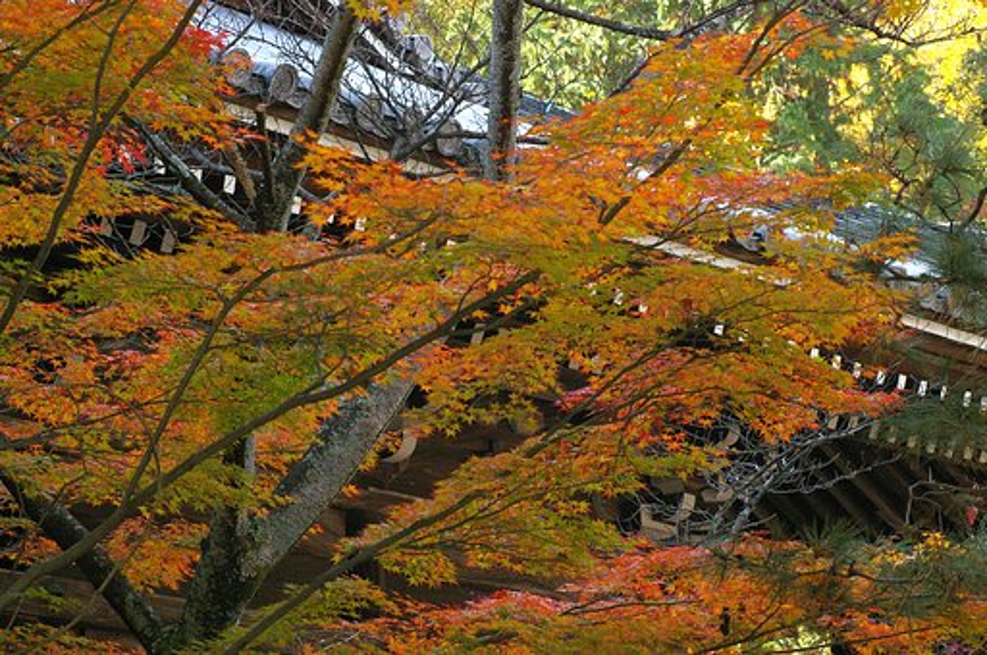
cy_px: 328
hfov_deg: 15.2
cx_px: 494
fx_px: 3697
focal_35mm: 135
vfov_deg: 10.1
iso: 800
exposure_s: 1/250
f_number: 8
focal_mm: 90
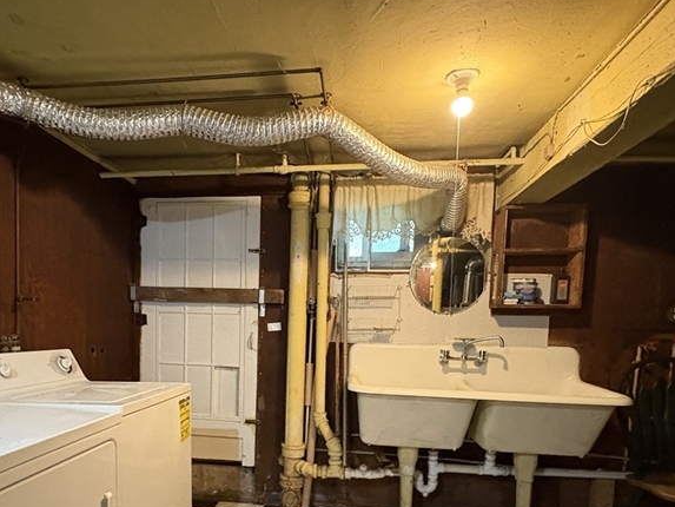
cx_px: 282
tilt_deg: -6.2
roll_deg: -3.1
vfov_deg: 53.1
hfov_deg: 68.9
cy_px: 362
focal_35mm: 25
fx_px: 488
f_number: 2.2
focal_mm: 2.22
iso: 1000
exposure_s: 1/40
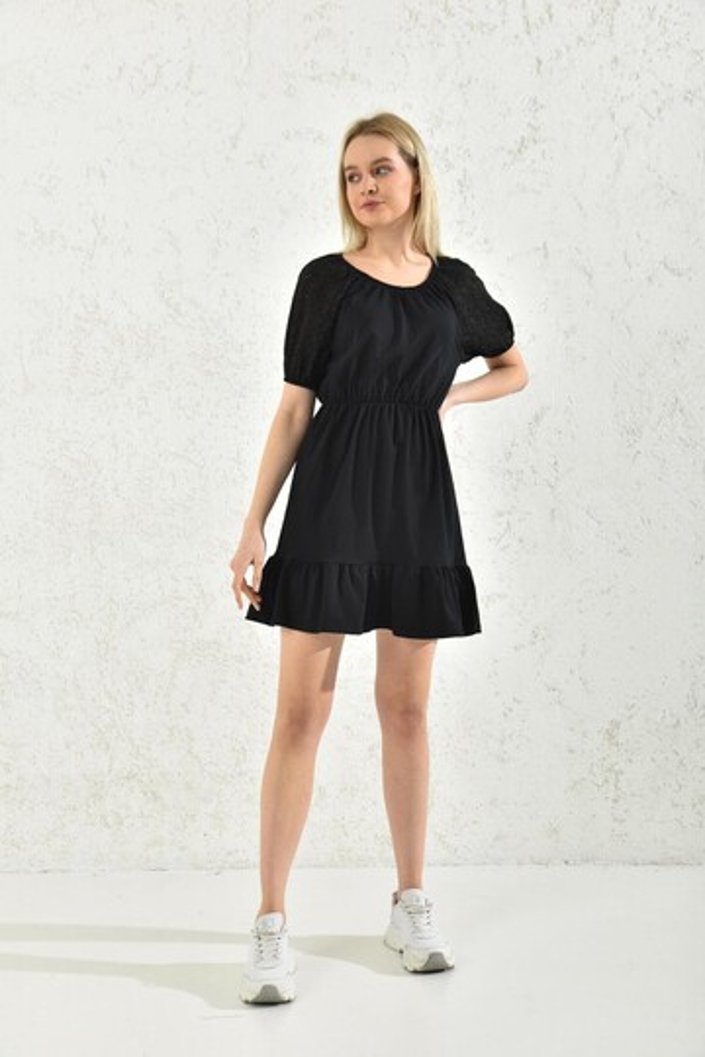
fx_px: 1410
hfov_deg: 28.1
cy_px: 528
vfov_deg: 41.1
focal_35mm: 48
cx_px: 352
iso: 100
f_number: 7.1
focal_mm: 48
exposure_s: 1/160
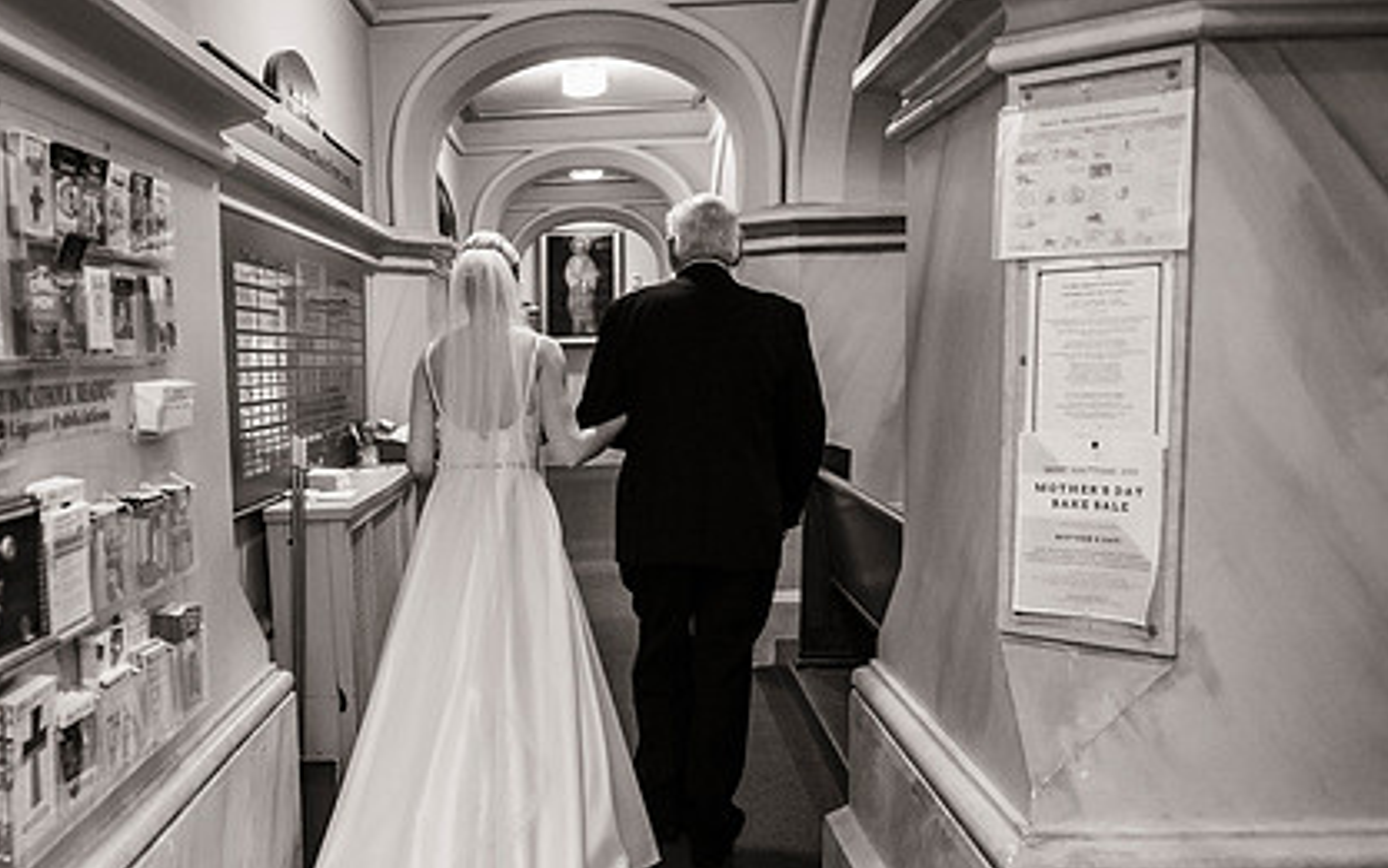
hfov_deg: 55.8
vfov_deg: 37.0
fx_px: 1287
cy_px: 560
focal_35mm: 34
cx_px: 489
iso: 2000
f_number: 2.8
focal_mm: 24
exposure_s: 1/100
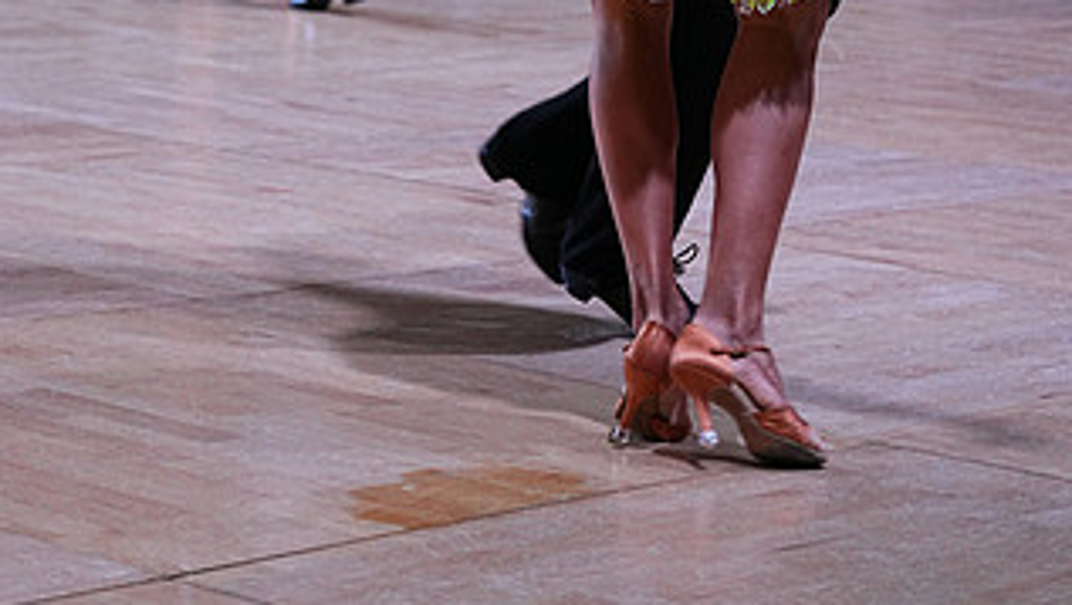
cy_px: -352
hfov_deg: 16.0
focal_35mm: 134
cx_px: 516
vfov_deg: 8.8
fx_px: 3813
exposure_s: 1/500
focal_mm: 70
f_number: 4
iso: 1250
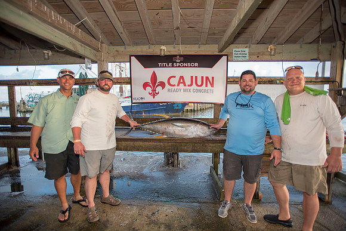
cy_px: 116
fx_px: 163
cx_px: 173
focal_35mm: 17
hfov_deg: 93.3
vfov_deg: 70.5
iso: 250
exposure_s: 1/320
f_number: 2.8
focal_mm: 17
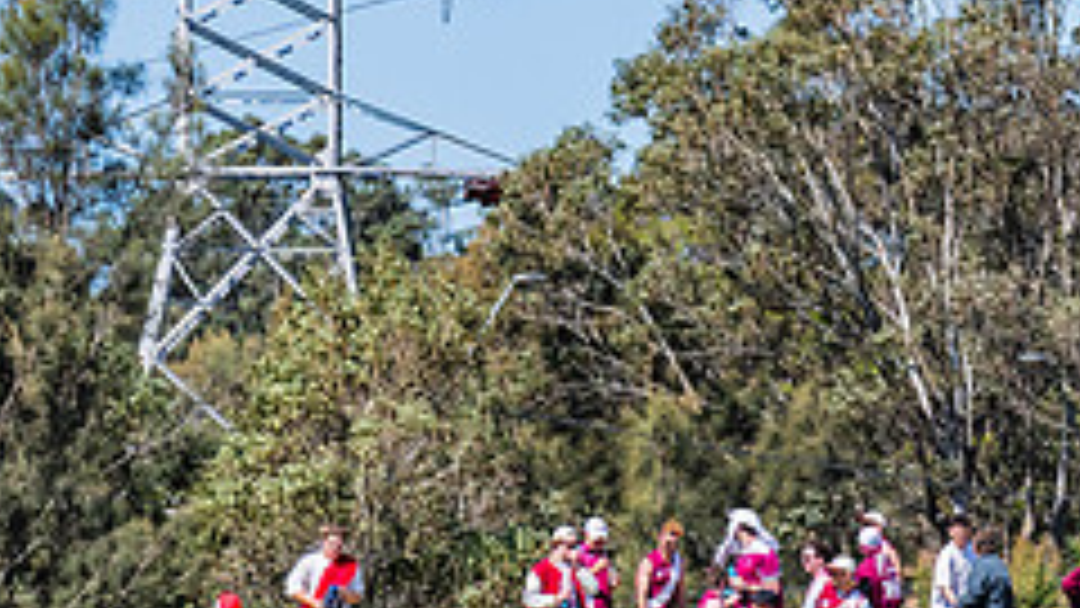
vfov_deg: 2.0
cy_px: 722
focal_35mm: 596
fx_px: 17068
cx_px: 1087
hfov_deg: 3.6
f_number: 10
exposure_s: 1/1600
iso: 800
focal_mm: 220
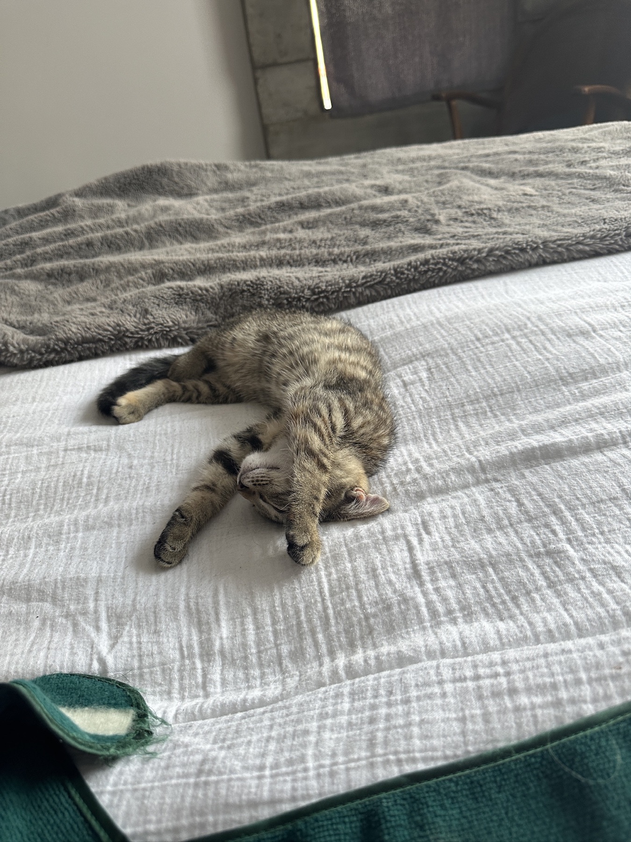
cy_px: 421
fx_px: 583
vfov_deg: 71.6
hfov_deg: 56.8
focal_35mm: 24
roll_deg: +10.9
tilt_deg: -32.0
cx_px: 316
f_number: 1.78
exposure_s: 1/120
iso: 200
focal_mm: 6.86
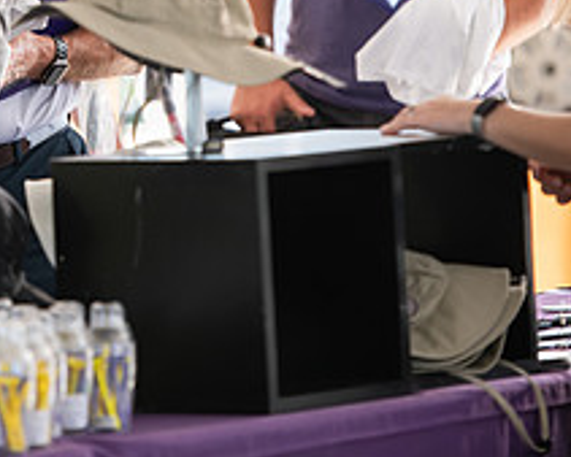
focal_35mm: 400
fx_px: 6763
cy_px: -58
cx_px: -73
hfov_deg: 4.8
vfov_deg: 3.9
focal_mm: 155
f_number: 3.2
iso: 250
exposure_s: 1/200
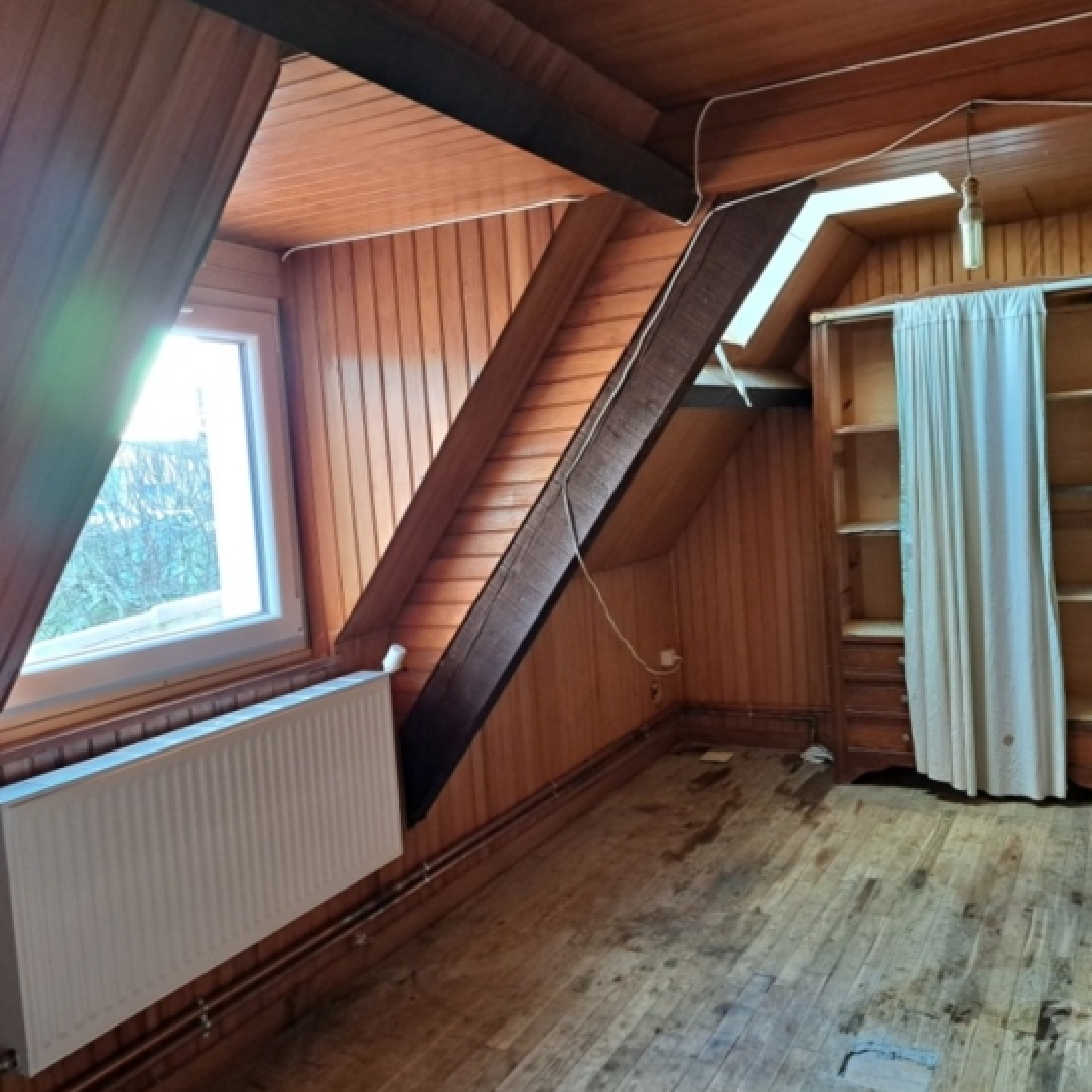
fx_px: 1035
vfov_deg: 55.6
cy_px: 536
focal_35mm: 29
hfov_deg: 55.6
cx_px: 545
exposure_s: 1/50
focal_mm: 5.23
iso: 250
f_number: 1.8
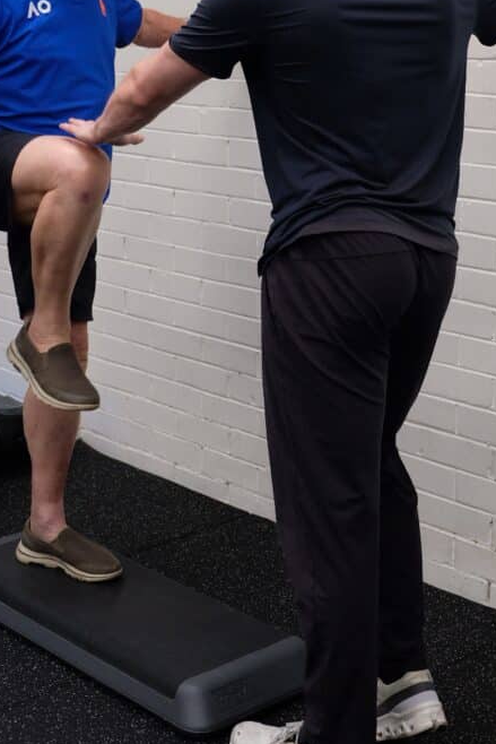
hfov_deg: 21.5
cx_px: 184
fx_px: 1301
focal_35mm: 63
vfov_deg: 31.3
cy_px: 189
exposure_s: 1/250
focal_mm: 24.3
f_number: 3.2
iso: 1000
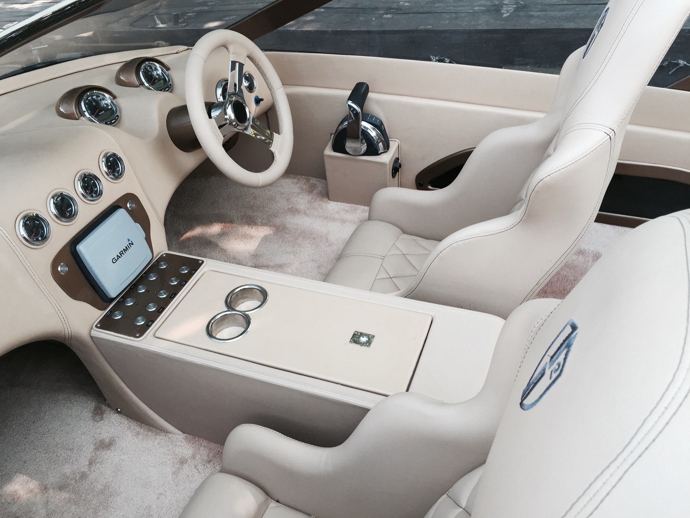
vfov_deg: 48.2
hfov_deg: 61.7
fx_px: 578
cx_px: 345
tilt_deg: -35.6
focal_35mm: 29
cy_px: 259
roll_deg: +5.9
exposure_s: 1/120
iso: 40
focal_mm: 4.15
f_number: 2.2
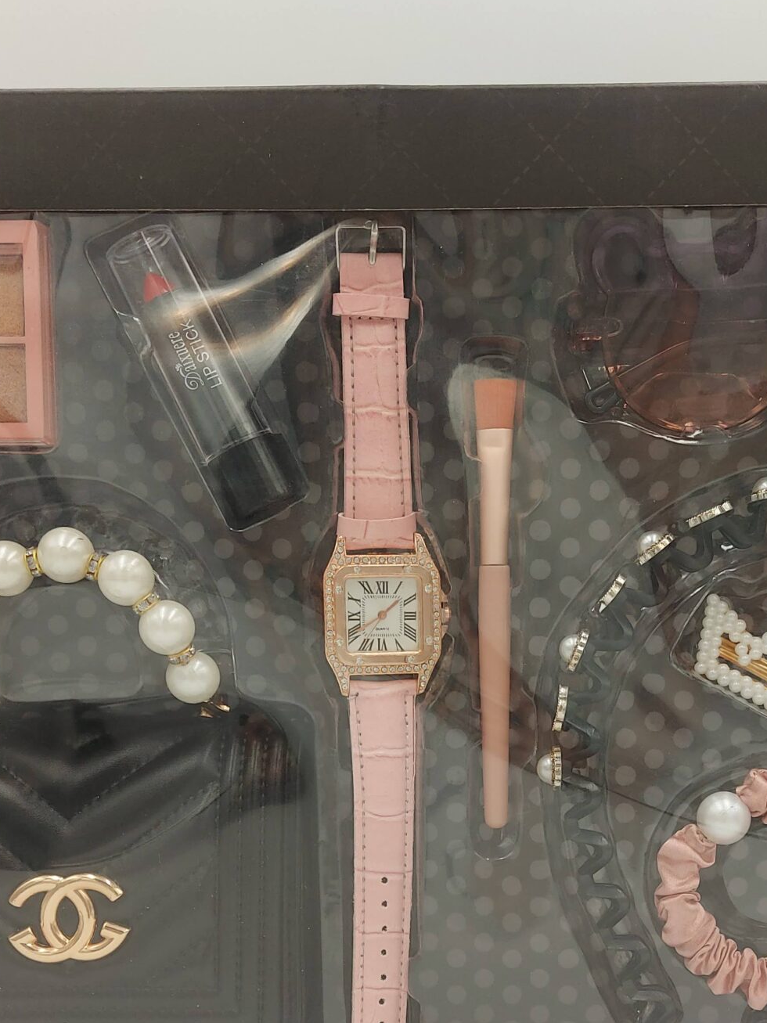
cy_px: 743
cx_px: 464
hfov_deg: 30.8
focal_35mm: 47
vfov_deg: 39.5
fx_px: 1389
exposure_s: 1/100
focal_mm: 5.23
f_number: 1.8
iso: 50
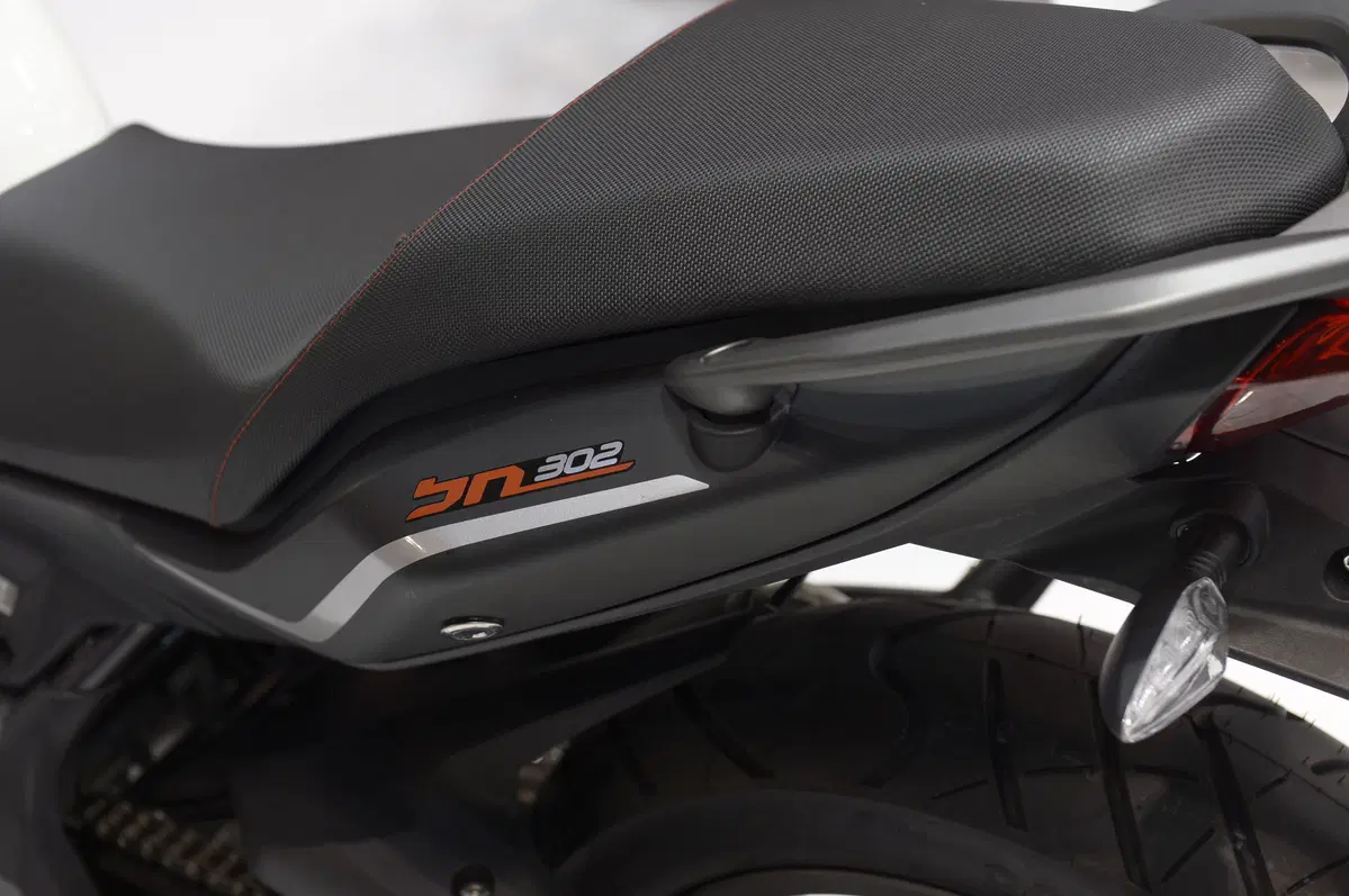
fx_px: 2471
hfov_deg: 30.5
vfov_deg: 20.6
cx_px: 674
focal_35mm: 66
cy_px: 448
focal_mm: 66
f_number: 5.6
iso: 1000
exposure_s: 1/200
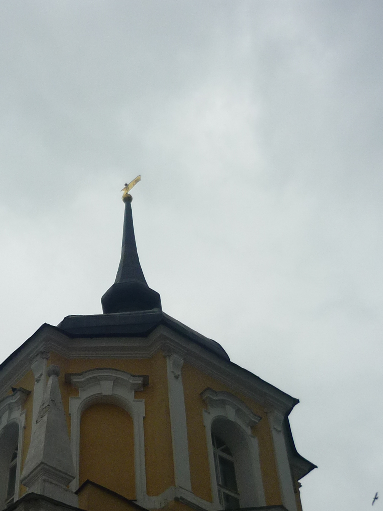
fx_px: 929
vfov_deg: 30.4
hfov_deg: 23.0
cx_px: 90
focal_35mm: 63
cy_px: 351
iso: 100
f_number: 8
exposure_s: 1/320
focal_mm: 5.5
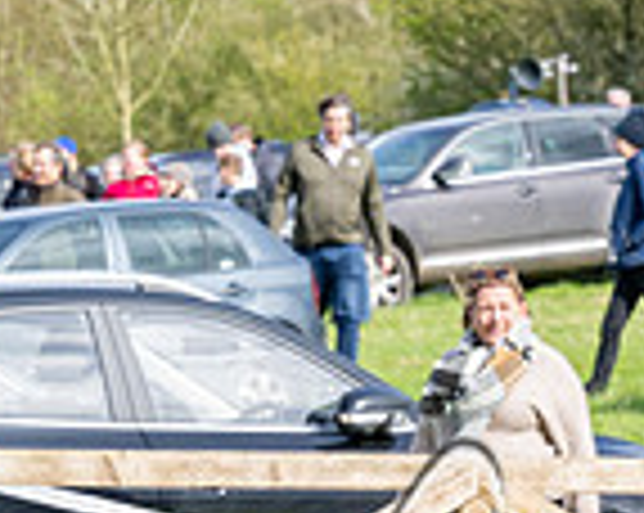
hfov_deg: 2.4
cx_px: 1053
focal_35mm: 821
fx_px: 15627
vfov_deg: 1.9
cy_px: 332
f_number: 11
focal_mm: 185
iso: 200
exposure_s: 1/200
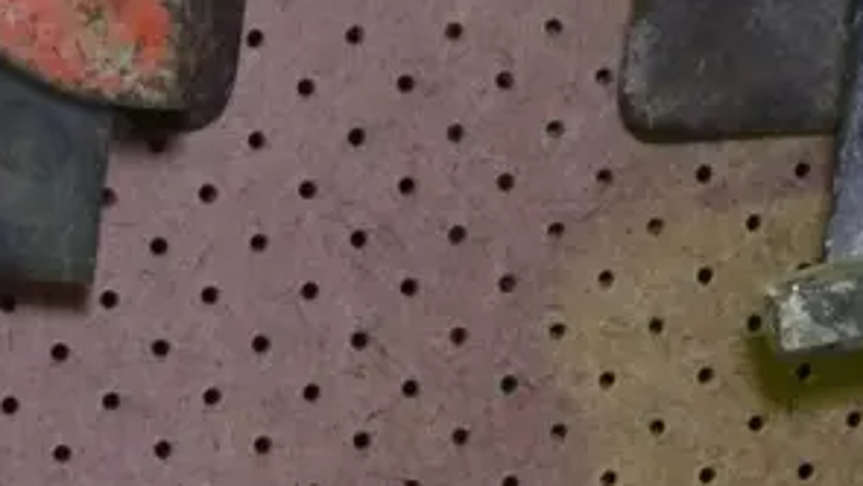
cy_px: 480
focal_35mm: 227
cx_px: -231
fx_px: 5195
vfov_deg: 5.3
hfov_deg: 9.3
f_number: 4.9
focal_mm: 30
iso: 3200
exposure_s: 1/160
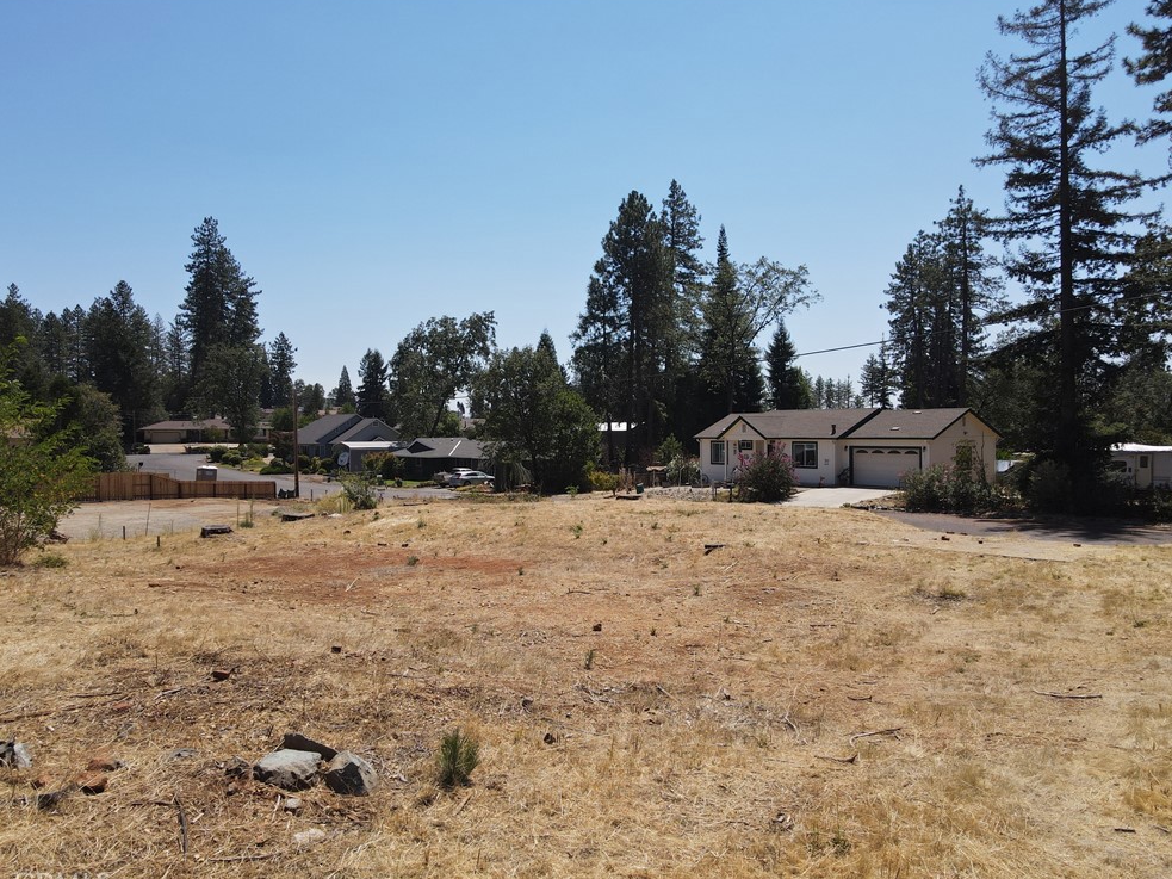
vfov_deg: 54.9
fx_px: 846
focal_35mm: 25
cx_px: 571
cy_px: 442
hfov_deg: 69.4
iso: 100
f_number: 2.8
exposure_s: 1/800
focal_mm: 4.5
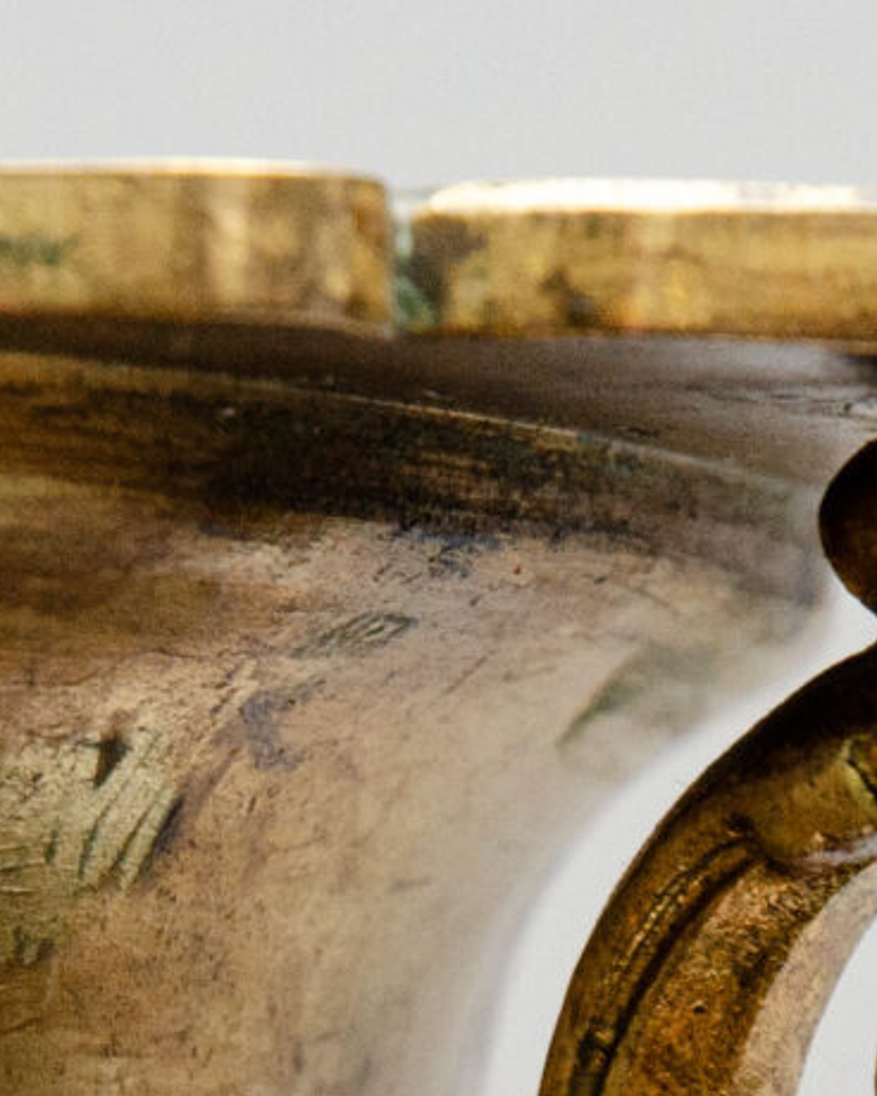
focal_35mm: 548
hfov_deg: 2.8
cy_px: 1614
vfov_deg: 3.5
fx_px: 17780
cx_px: 498
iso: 200
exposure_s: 1/125
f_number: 8
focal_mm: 70
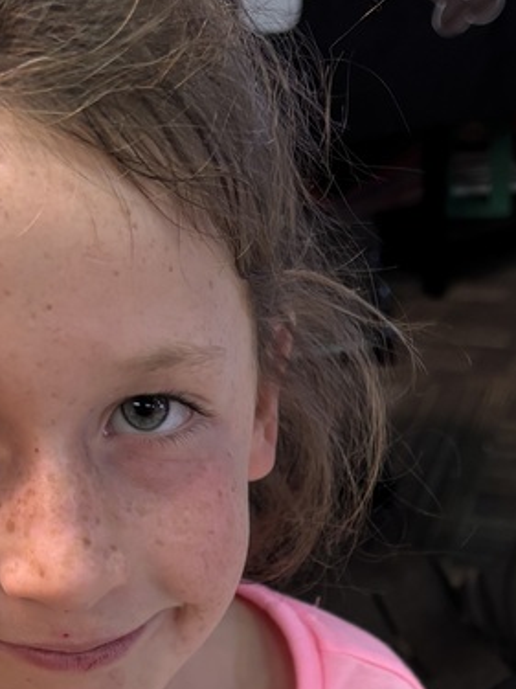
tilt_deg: -42.6
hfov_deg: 20.5
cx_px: 411
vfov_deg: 24.3
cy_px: 875
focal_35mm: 71
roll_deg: +0.5
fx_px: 1412
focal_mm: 5.96
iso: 160
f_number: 1.6
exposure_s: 1/60
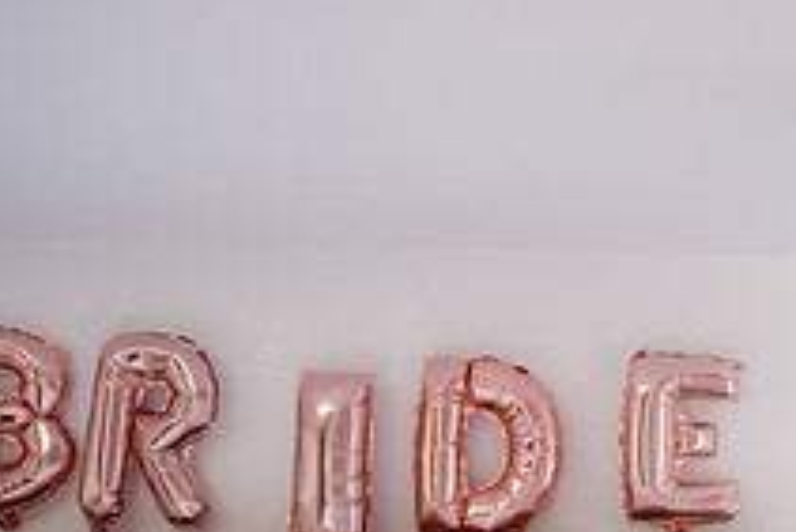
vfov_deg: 15.8
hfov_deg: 21.2
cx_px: 1066
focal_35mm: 86
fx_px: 1903
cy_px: 419
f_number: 2.8
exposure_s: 1/250
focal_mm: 29
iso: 800
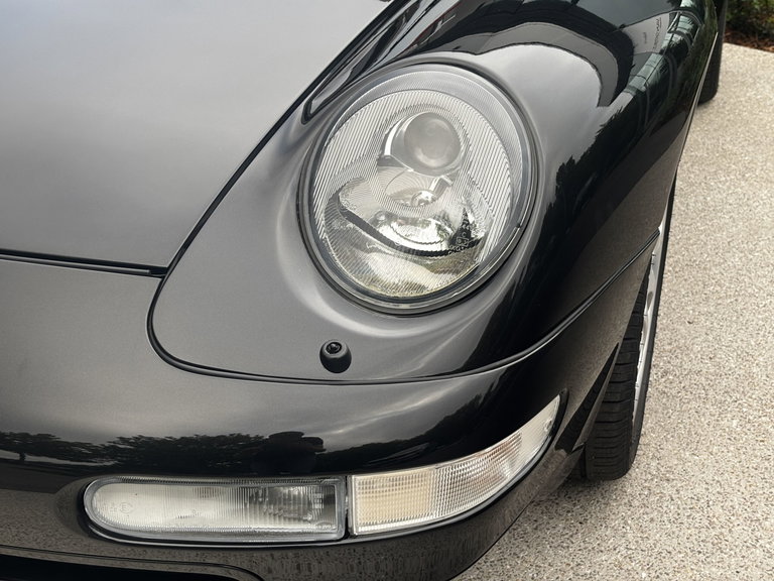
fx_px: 1163
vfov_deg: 28.0
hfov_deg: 36.8
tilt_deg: -22.7
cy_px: 290
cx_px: 387
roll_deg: -3.5
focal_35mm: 52
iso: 40
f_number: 1.6
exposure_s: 1/161
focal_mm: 5.96
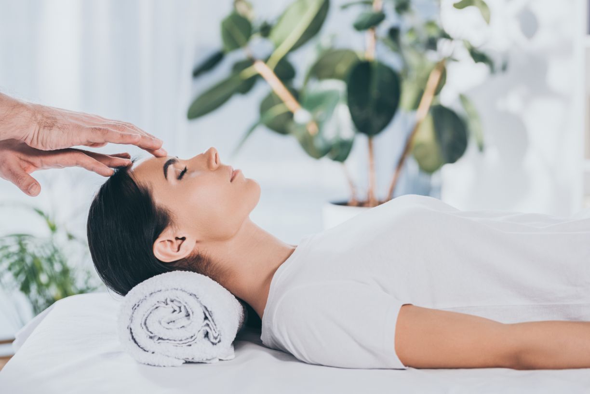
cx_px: 295
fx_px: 1508
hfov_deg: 22.1
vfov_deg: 14.9
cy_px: 197
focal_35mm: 92
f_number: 4
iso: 125
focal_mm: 92
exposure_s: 1/160
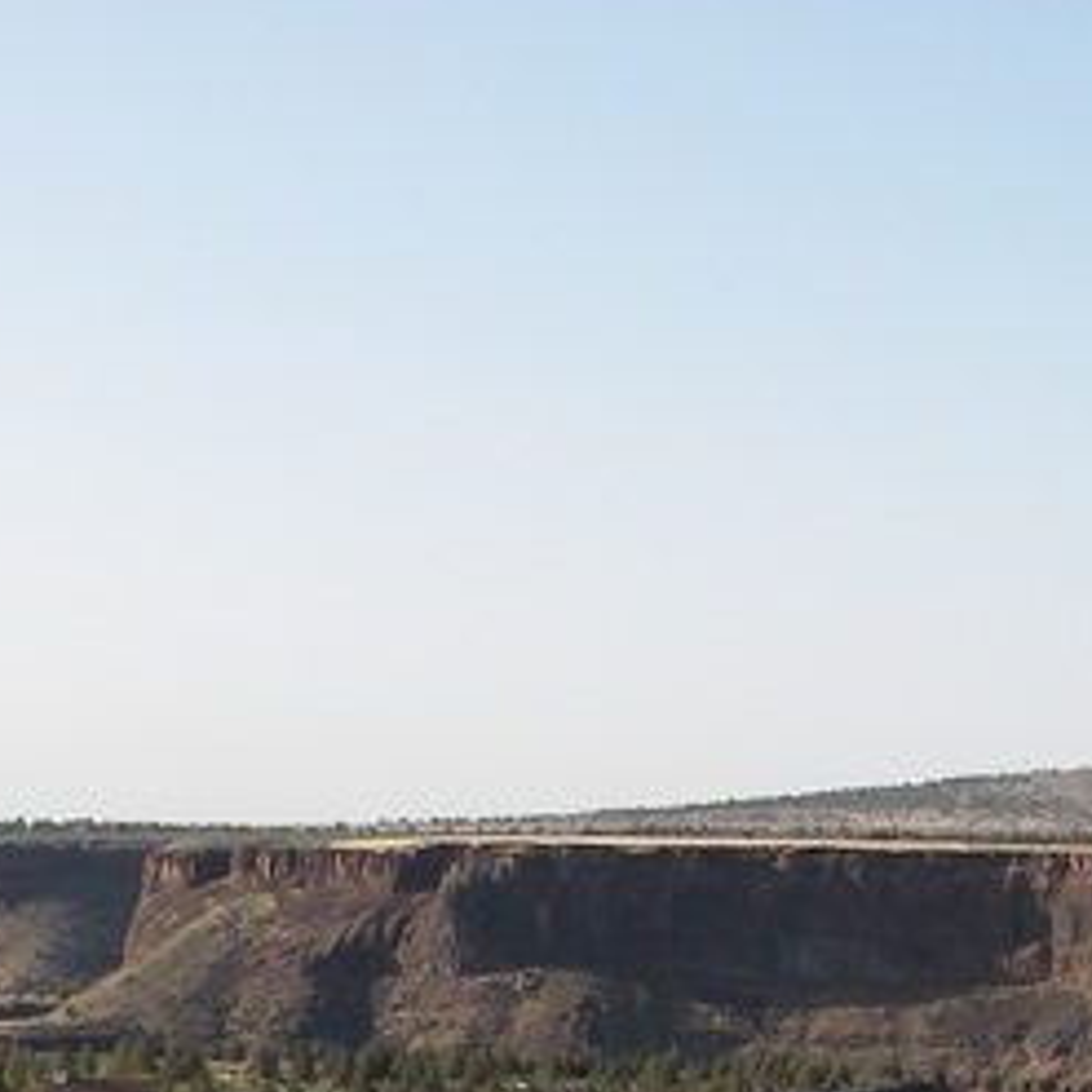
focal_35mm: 109
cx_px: 141
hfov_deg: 15.8
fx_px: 3890
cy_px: 1300
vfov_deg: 15.4
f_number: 6.6
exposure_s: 1/100
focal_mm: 6.3
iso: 64
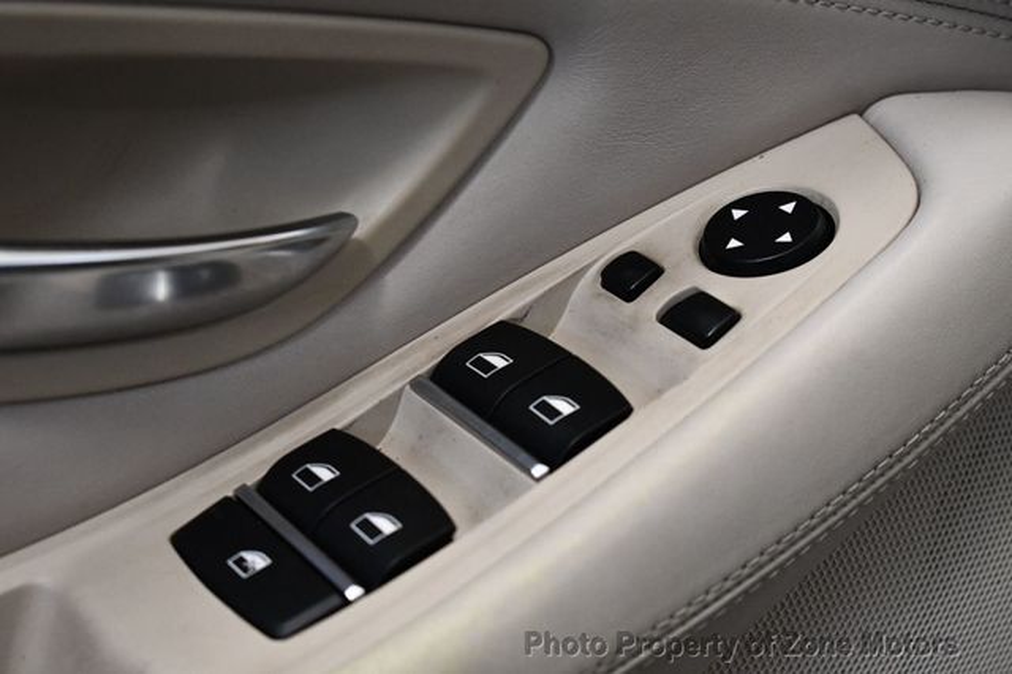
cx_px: 506
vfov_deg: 16.6
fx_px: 2304
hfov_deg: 24.8
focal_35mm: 82
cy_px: 337
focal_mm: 55
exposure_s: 1/125
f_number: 5.6
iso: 3200
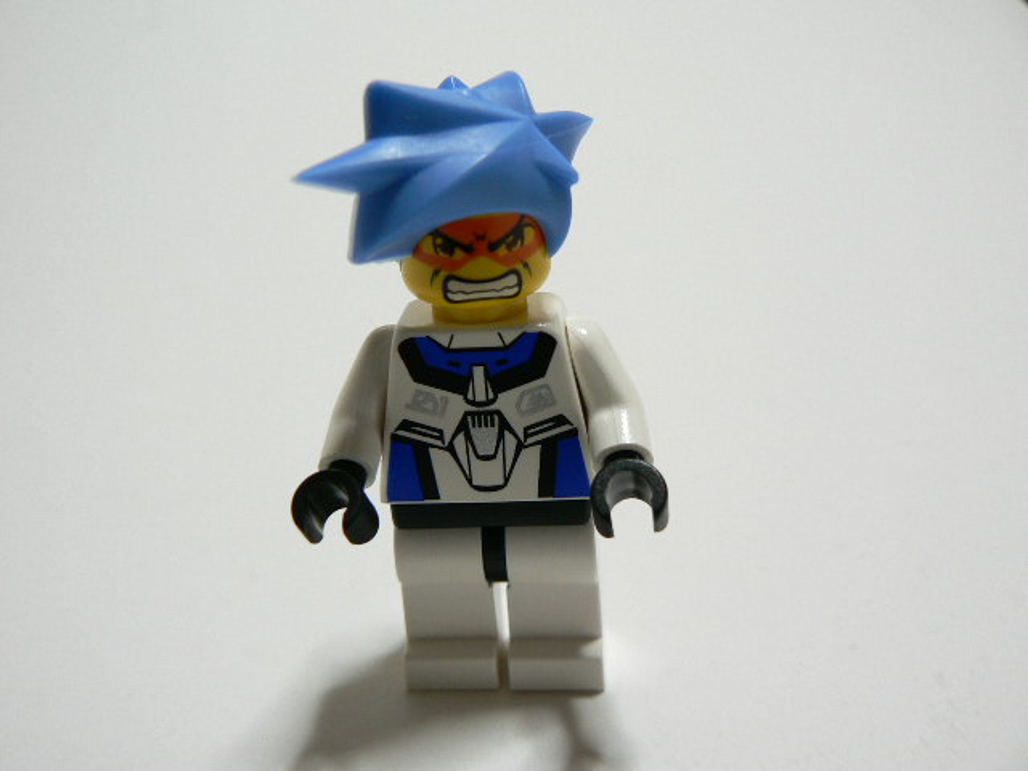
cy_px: 386
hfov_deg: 51.4
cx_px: 514
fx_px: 1069
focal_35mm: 36
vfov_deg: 39.7
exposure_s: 1/15
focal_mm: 6
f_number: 2.8
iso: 100
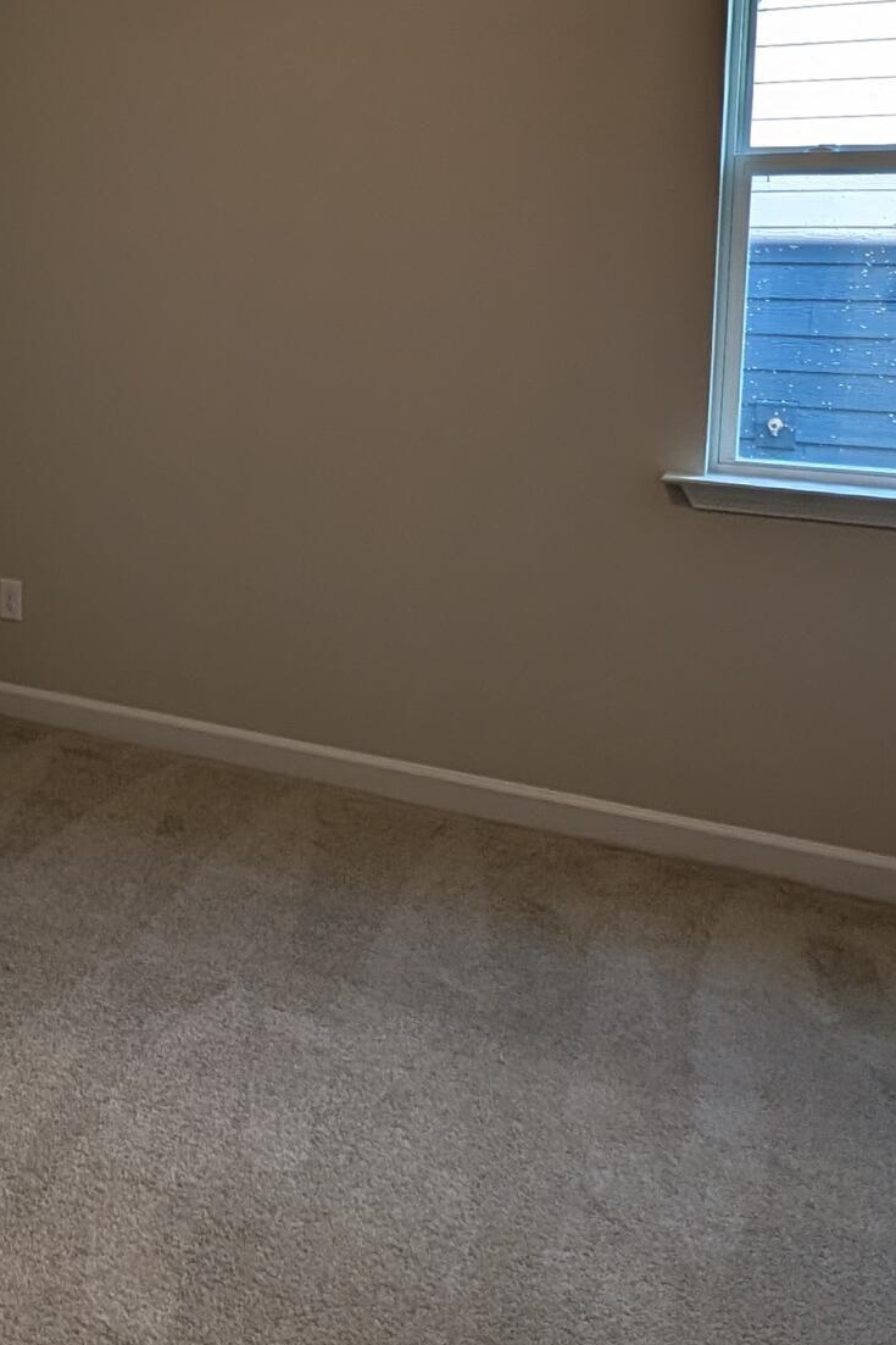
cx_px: 113
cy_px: 379
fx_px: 1270
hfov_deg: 36.8
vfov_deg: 53.9
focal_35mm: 34
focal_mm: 2.02
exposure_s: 1/120
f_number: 1.7
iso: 74
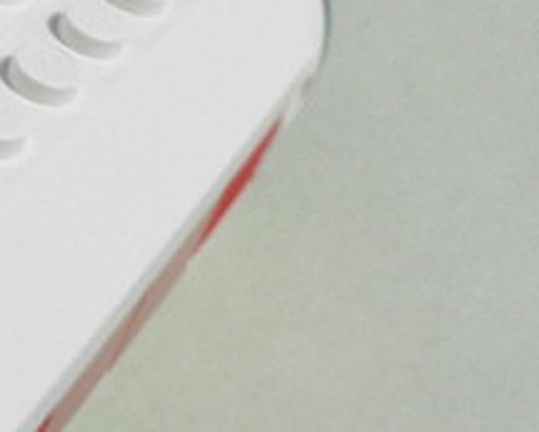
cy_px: 117
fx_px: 1660
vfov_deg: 14.8
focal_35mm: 104
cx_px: -162
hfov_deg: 17.3
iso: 150
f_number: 2.8
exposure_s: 1/15
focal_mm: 6
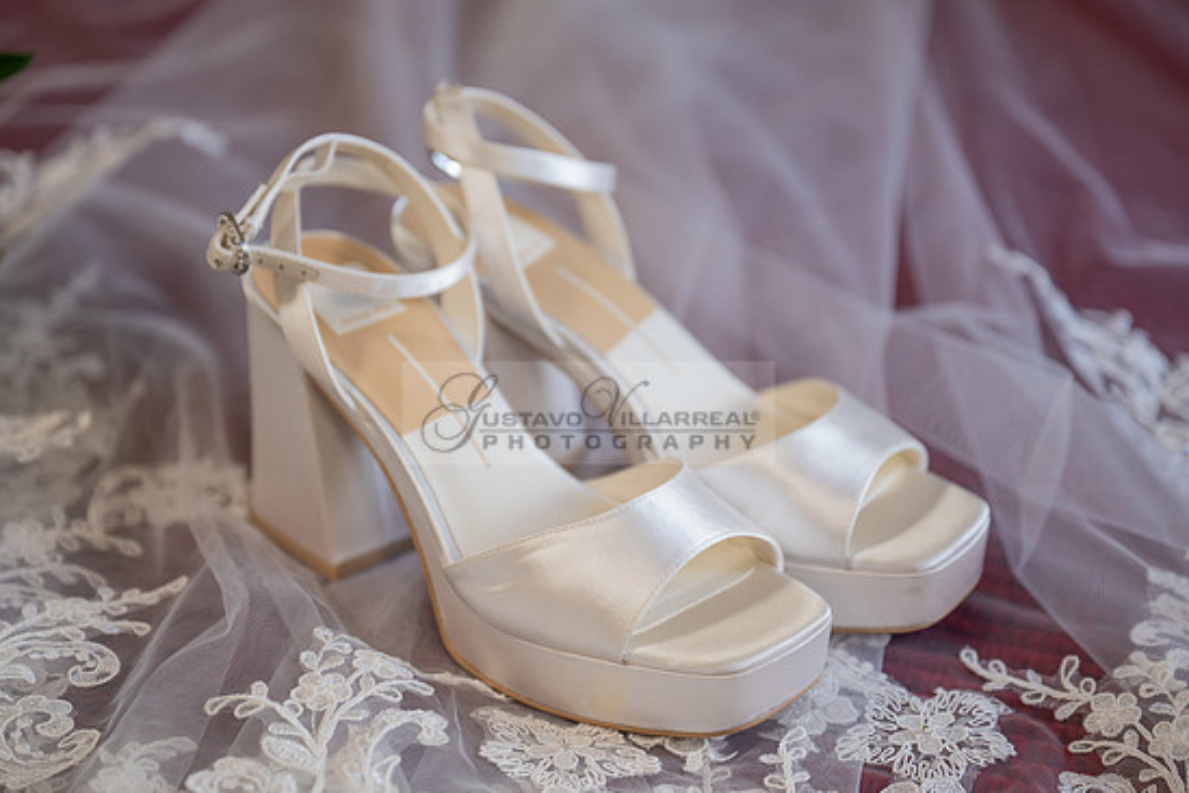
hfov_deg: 27.3
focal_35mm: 74
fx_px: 2444
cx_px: 591
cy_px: 413
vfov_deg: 18.4
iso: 640
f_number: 2.8
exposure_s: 1/200
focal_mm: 70
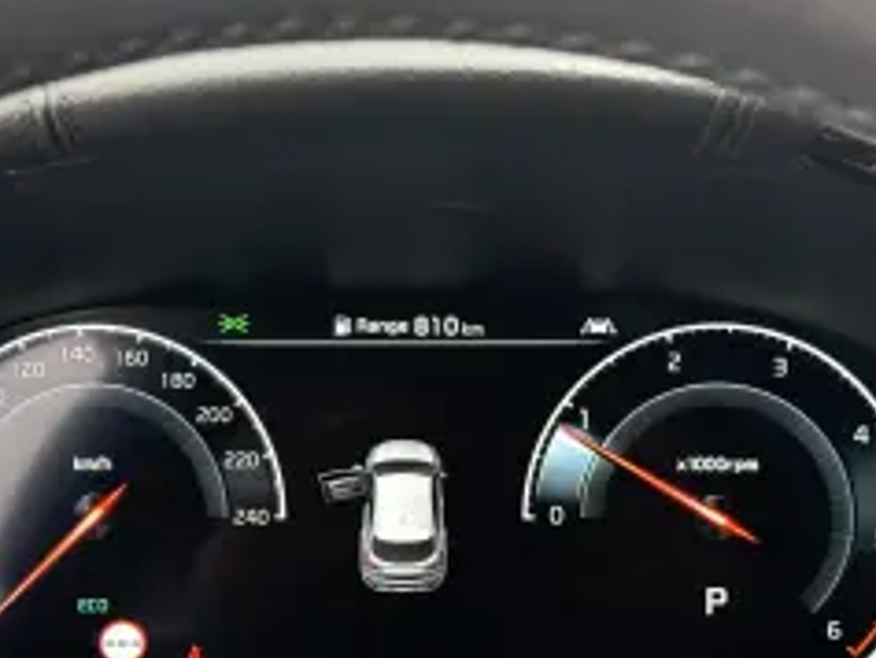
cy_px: 462
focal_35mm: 73
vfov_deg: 20.1
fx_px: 1848
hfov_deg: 26.7
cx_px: 399
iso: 200
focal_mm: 6.76
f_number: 1.78
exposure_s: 1/130
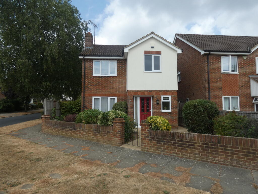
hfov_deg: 81.7
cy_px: 97
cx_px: 129
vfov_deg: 66.0
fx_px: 149
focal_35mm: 20
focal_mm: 3.6
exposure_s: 1/800
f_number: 3.2
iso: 80
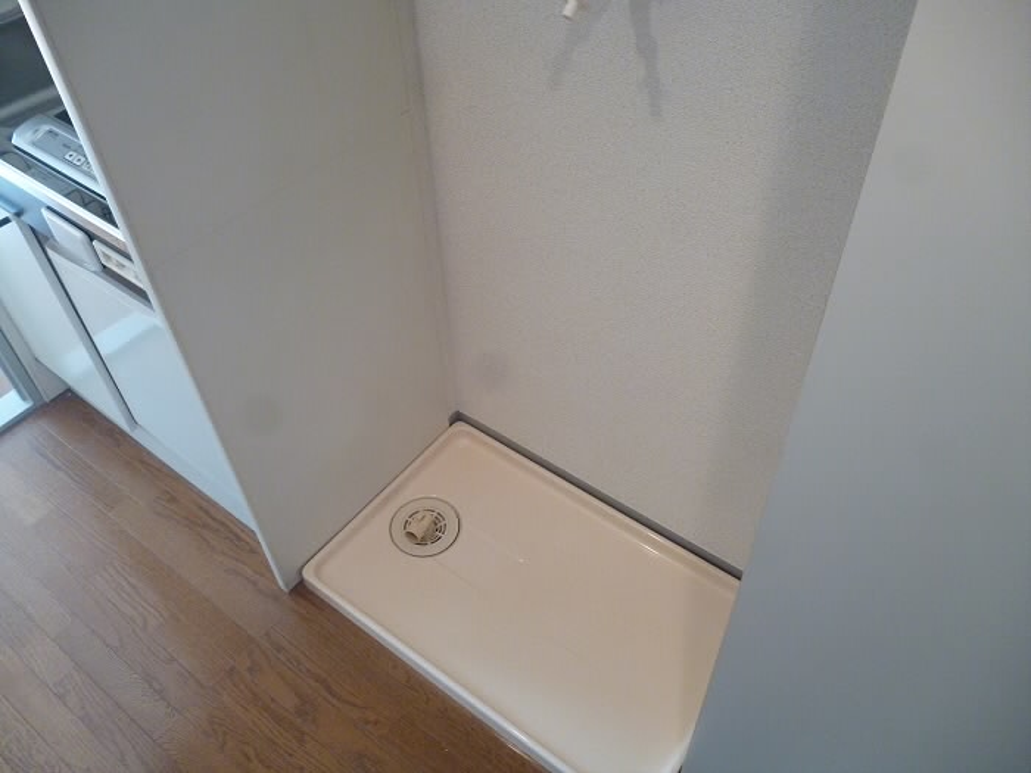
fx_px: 834
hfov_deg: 63.4
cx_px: 516
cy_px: 386
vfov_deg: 49.7
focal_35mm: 28
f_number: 3.1
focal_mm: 5
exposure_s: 1/60
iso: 400
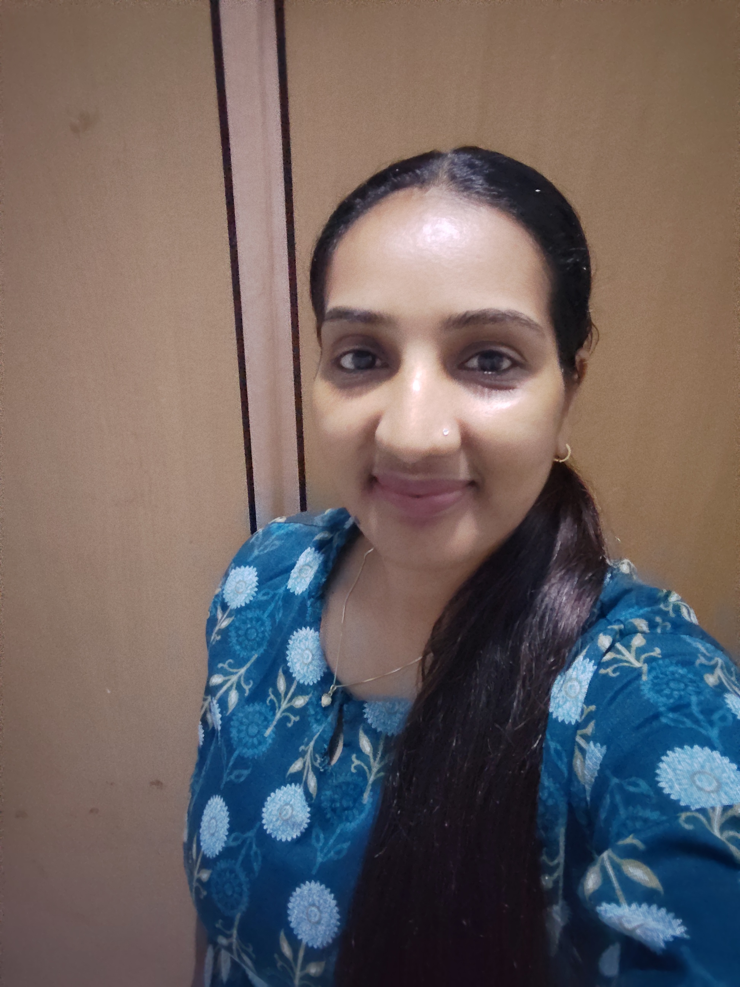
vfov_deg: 65.3
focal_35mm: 27
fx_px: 770
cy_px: 494
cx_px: 370
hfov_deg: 51.4
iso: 1512
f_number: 2.2
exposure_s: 1/11.1
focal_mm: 2.23
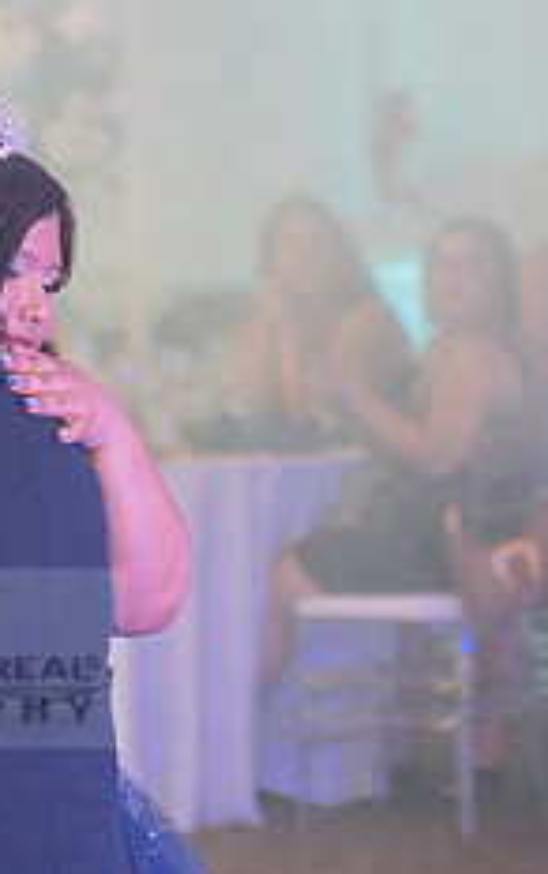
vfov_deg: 7.3
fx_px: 6869
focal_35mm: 288
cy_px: 281
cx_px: -192
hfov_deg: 4.5
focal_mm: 68
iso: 1250
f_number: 2.8
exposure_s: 1/200
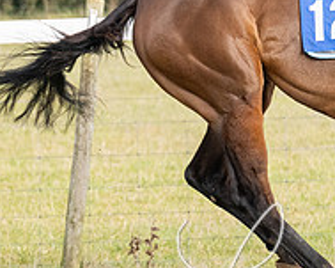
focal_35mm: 582
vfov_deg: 2.7
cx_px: 572
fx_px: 5767
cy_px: 117
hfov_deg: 3.3
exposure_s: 1/2000
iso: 800
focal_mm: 140
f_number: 5
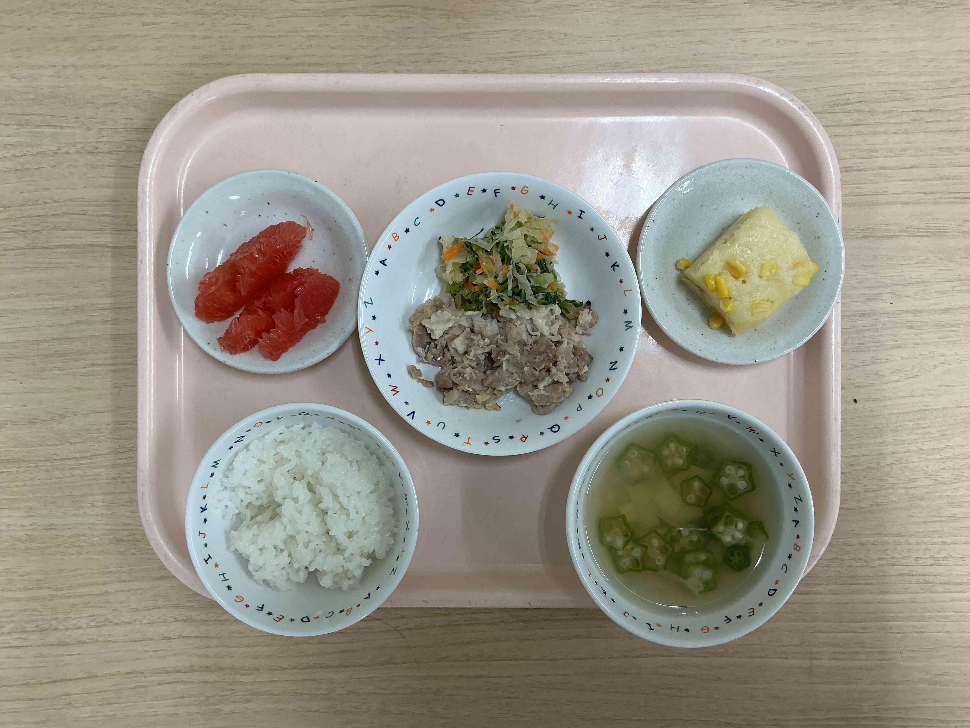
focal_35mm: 29
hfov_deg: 61.7
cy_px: 364
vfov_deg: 48.2
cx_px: 485
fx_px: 813
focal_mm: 3
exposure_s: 1/60
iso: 50
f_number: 1.8
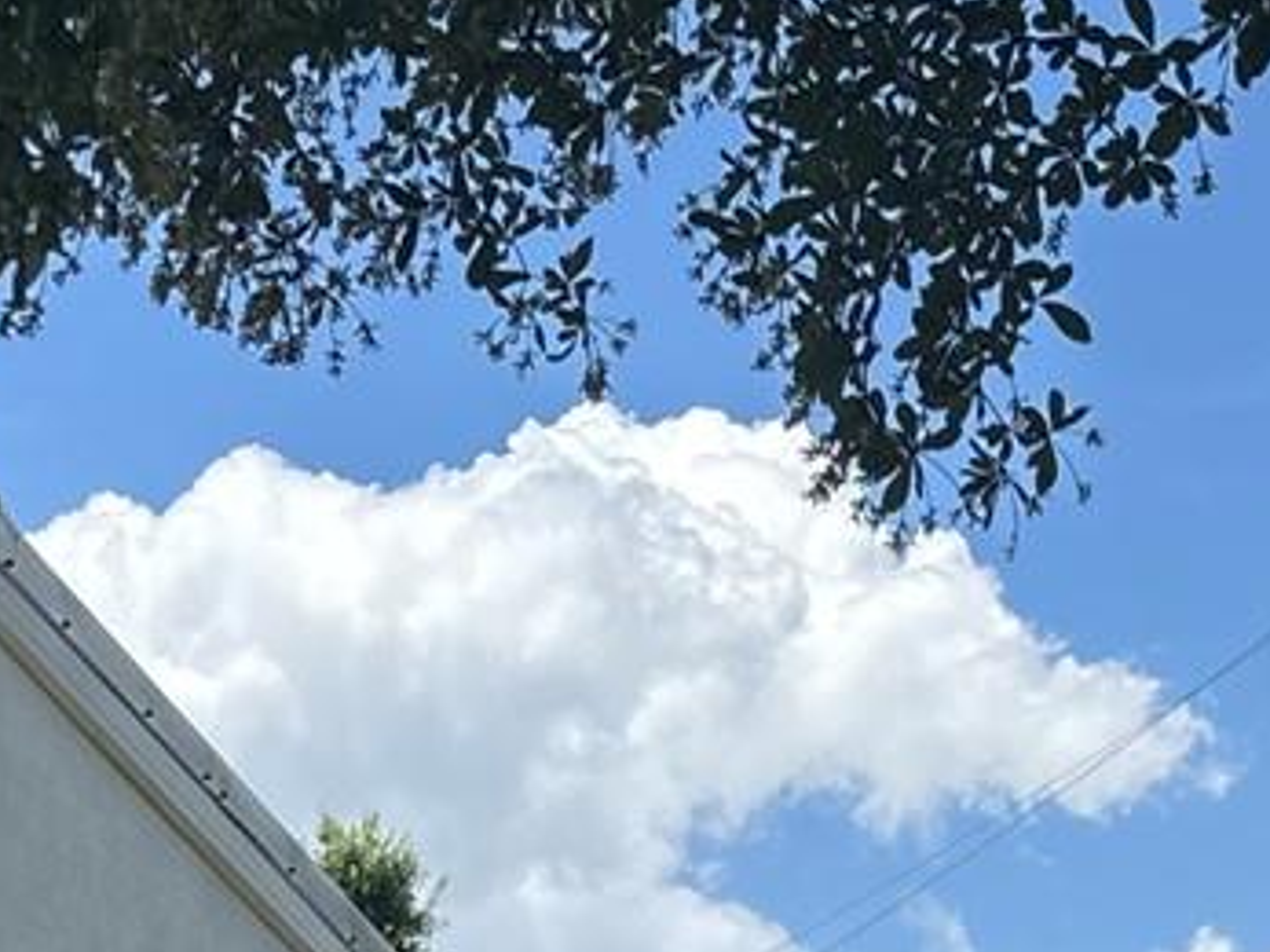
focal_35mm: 120
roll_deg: +0.9
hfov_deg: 16.4
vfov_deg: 11.2
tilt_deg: -0.1
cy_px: 1893
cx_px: 838
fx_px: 4401
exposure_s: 1/2710
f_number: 1.6
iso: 50
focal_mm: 5.96
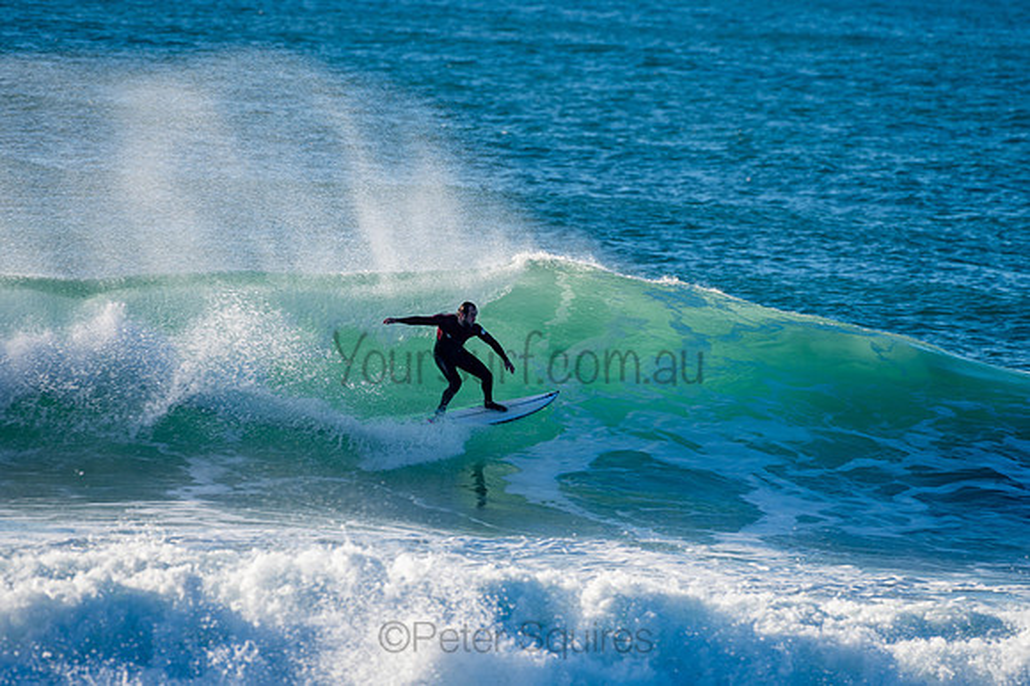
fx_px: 17521
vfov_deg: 2.2
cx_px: 515
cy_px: 343
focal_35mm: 613
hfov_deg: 3.4
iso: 64
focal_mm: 500
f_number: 7.1
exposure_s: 1/320
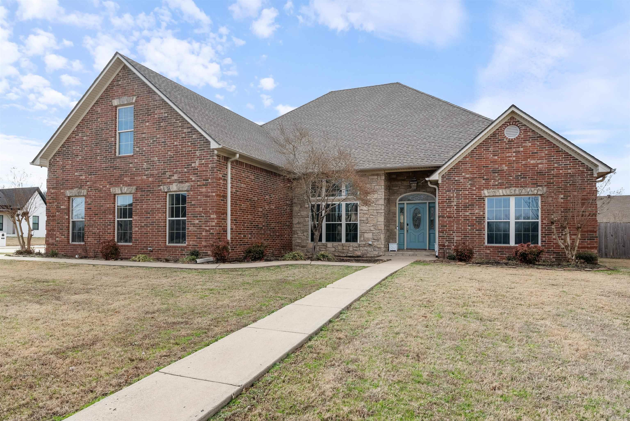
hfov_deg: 78.6
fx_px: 385
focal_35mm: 22
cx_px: 315
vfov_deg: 57.3
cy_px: 210
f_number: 10
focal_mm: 22
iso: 250
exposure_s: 1/320
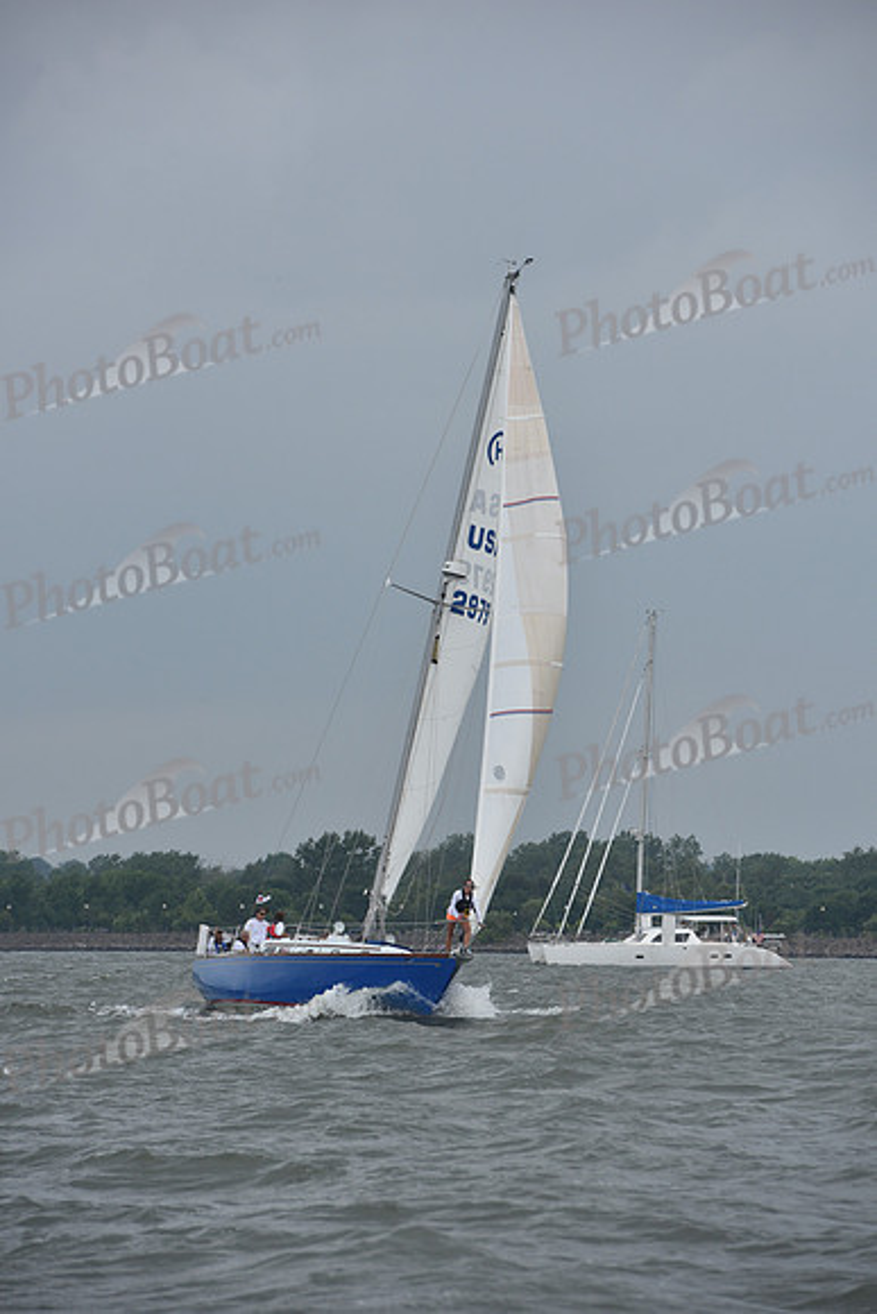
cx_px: 438
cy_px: 657
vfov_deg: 10.3
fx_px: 7303
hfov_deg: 6.9
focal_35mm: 200
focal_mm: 200
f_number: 8
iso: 250
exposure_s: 1/500
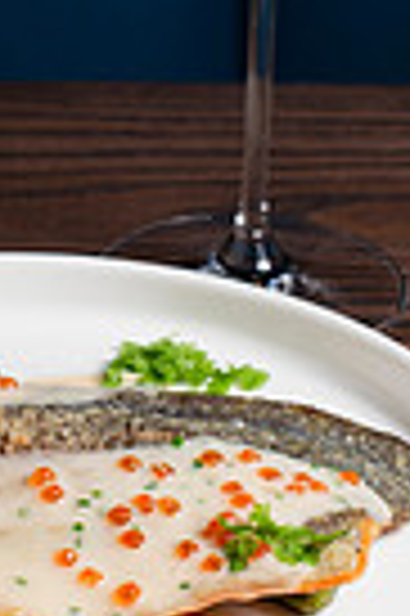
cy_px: 247
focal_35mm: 164
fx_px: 2809
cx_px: 54
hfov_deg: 8.3
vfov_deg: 12.5
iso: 200
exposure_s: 1/200
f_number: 8
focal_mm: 50
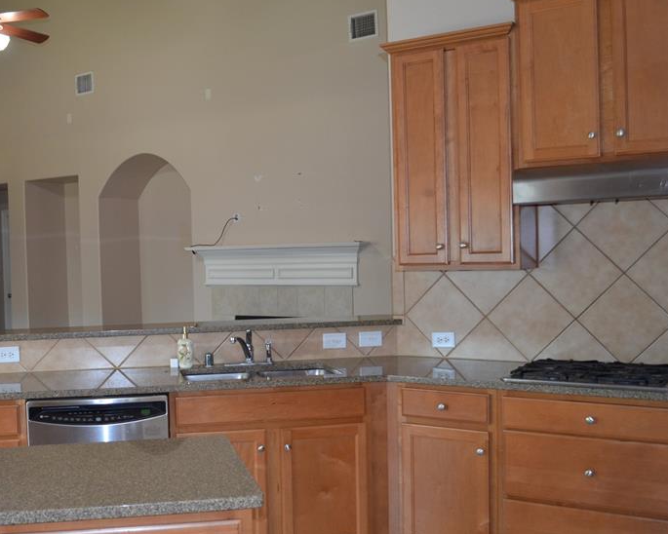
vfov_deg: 35.7
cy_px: 276
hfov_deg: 43.1
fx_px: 830
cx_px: 215
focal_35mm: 42
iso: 560
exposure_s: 1/60
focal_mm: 20
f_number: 3.8
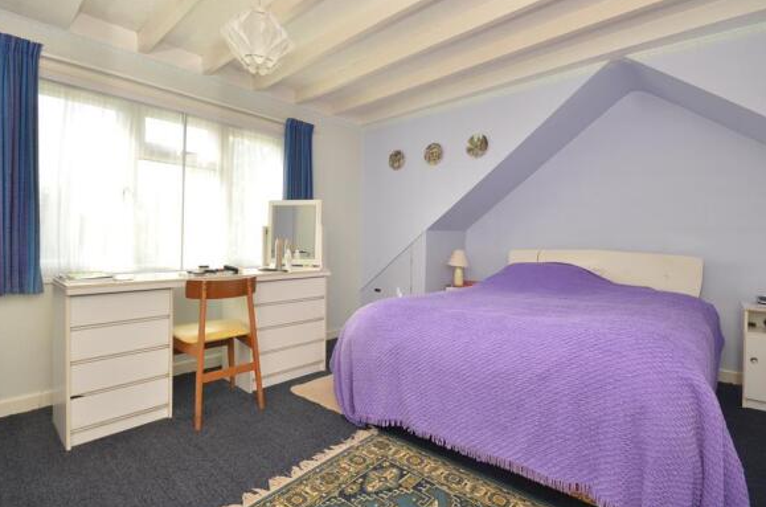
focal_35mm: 17
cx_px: 377
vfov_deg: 70.1
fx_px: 361
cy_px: 236
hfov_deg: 93.4
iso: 500
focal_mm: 10
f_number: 9
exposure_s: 1/50
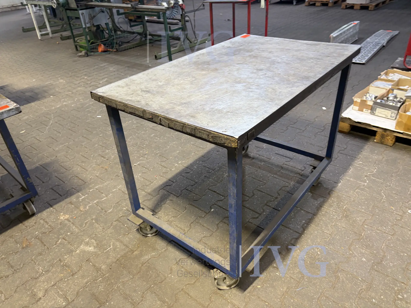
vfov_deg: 53.1
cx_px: 206
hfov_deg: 67.3
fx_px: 309
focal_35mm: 26
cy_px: 154
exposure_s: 1/71
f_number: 1.6
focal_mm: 5.96
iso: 125
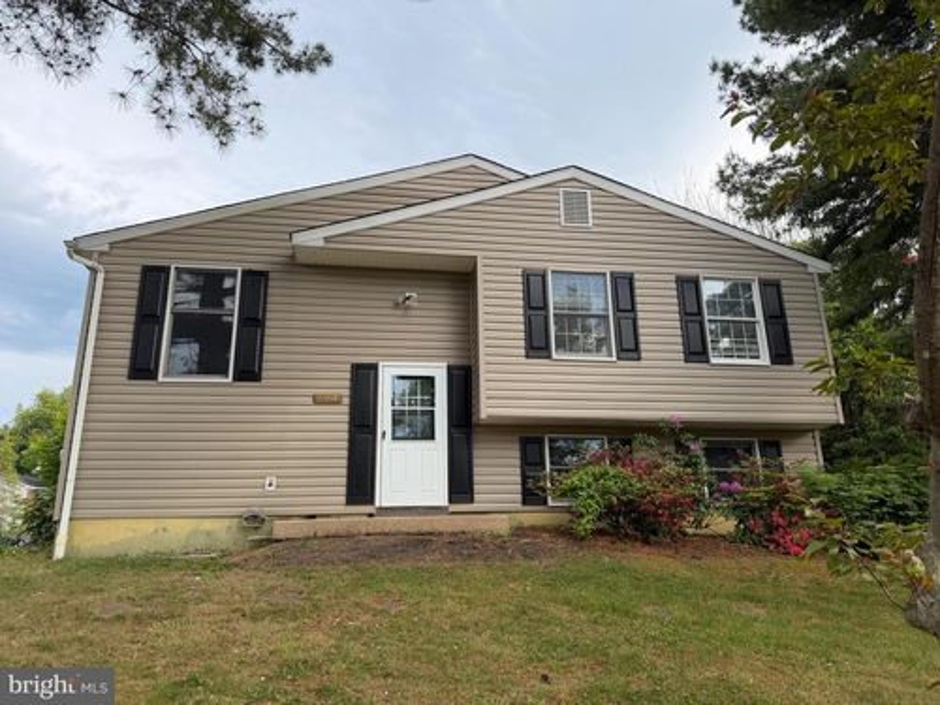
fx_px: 652
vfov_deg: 56.8
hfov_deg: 71.6
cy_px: 352
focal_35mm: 24
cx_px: 470
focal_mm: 6.76
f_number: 1.78
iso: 80
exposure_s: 1/1314
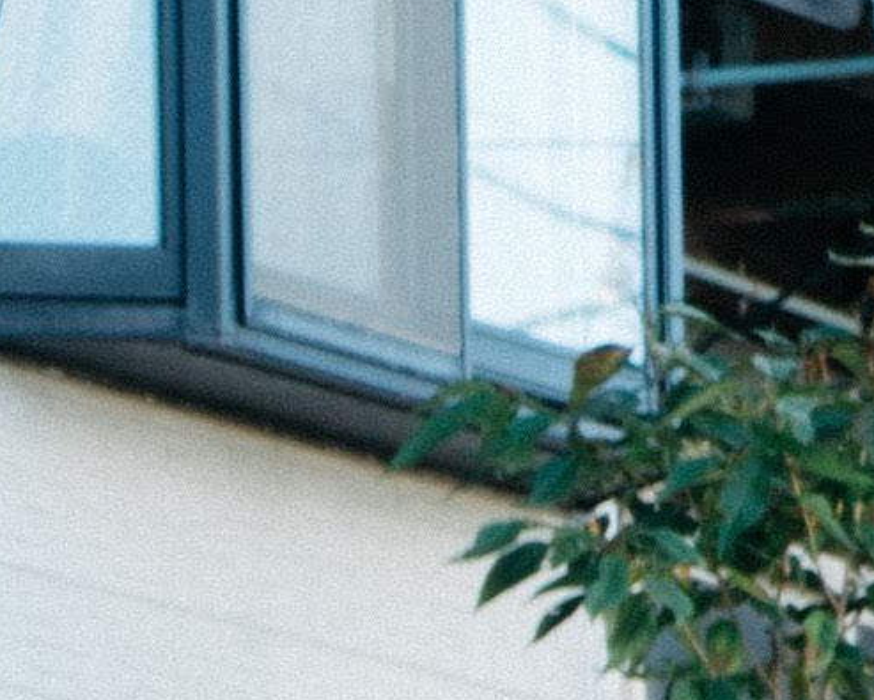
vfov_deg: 2.7
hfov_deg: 3.3
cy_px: 1744
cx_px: -2585
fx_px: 14624
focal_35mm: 565
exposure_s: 1/250
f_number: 4
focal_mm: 70
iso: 125
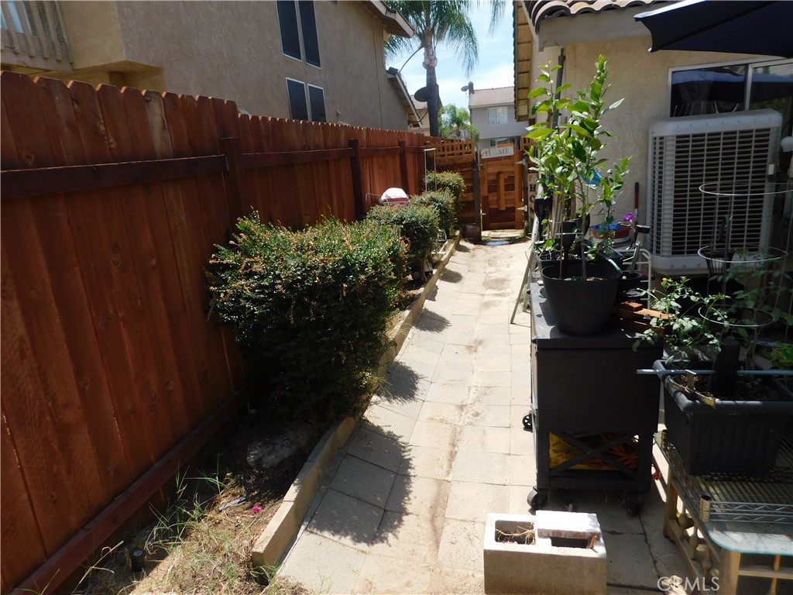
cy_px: 298
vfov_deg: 58.9
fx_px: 527
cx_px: 396
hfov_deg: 73.9
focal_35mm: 23
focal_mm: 4
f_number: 3
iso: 125
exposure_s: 1/1250
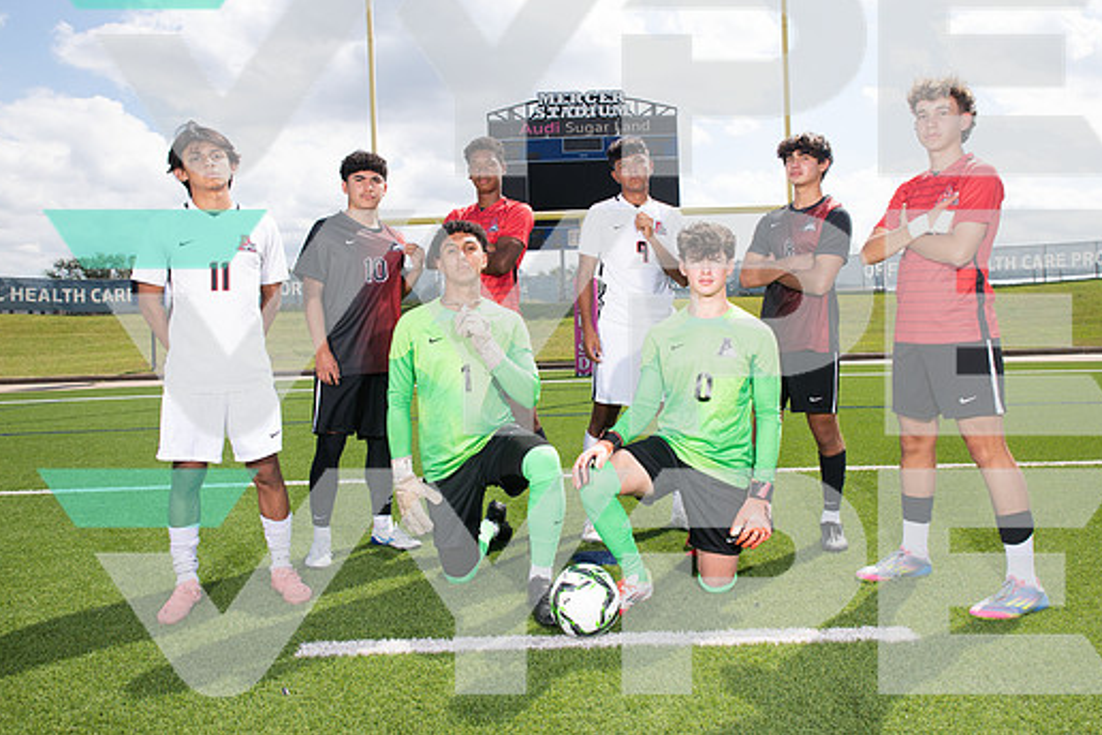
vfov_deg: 47.8
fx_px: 826
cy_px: 324
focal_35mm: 27
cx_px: 587
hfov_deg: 67.3
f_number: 7.1
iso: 125
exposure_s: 1/400
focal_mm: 24
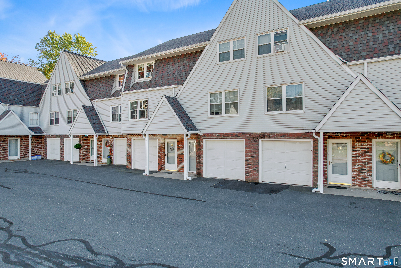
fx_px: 245
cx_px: 200
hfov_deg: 78.6
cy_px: 134
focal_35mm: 22
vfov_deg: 57.2
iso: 100
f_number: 2.8
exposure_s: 1/400
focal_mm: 8.38
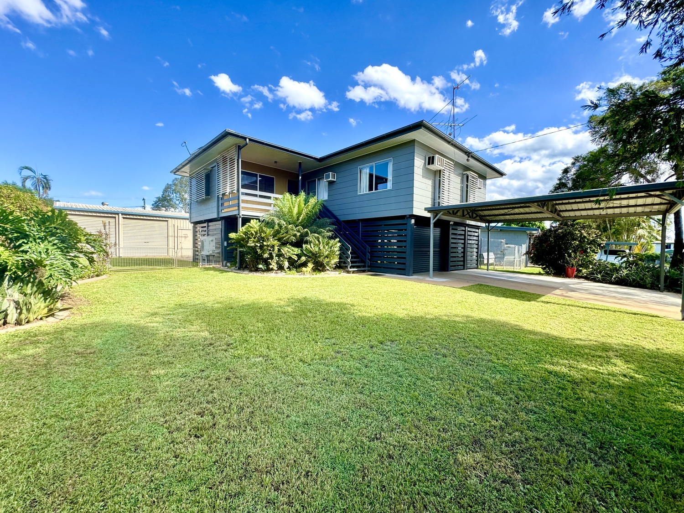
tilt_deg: -2.2
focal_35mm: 14
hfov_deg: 102.1
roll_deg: +0.0
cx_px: 342
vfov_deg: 85.7
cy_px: 256
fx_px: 277
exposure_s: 1/456
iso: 40
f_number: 2.2
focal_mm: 2.22
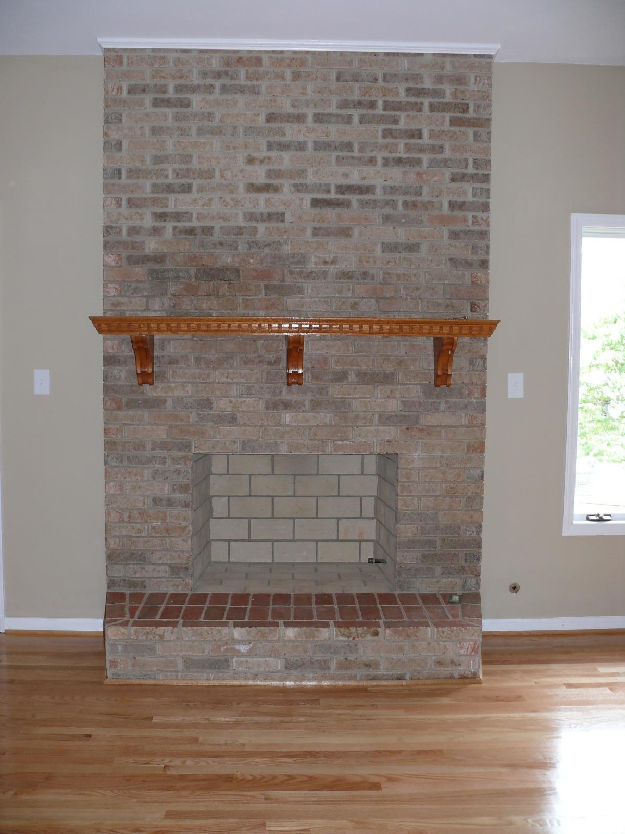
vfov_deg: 52.6
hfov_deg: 40.7
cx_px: 312
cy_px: 417
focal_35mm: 35
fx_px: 843
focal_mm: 7.4
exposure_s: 1/30
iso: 100
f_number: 2.8
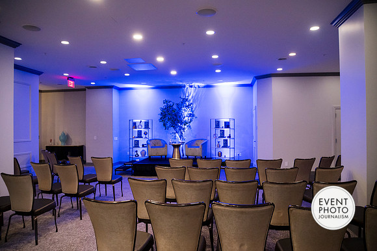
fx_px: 251
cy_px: 126
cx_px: 188
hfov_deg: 73.8
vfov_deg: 53.1
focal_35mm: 24
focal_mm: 24
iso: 3600
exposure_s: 1/200
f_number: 4
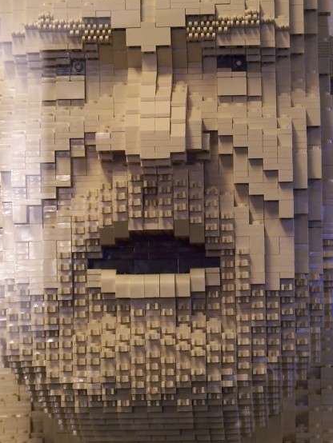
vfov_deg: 10.2
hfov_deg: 7.7
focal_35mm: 194
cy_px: 163
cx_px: 166
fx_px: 2486
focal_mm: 17.5
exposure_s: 1/2
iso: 80
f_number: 3.2
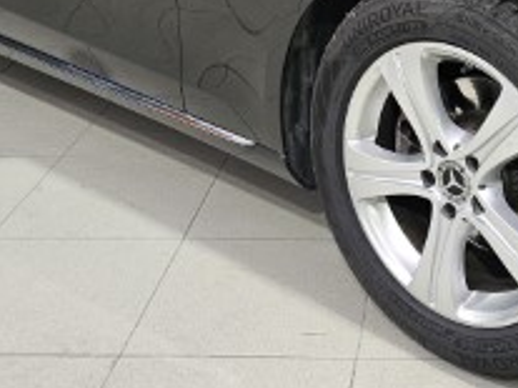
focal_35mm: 71
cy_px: -13
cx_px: 435
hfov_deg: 26.7
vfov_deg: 20.0
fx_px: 1062
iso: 200
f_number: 1.7
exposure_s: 1/180
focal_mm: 6.3
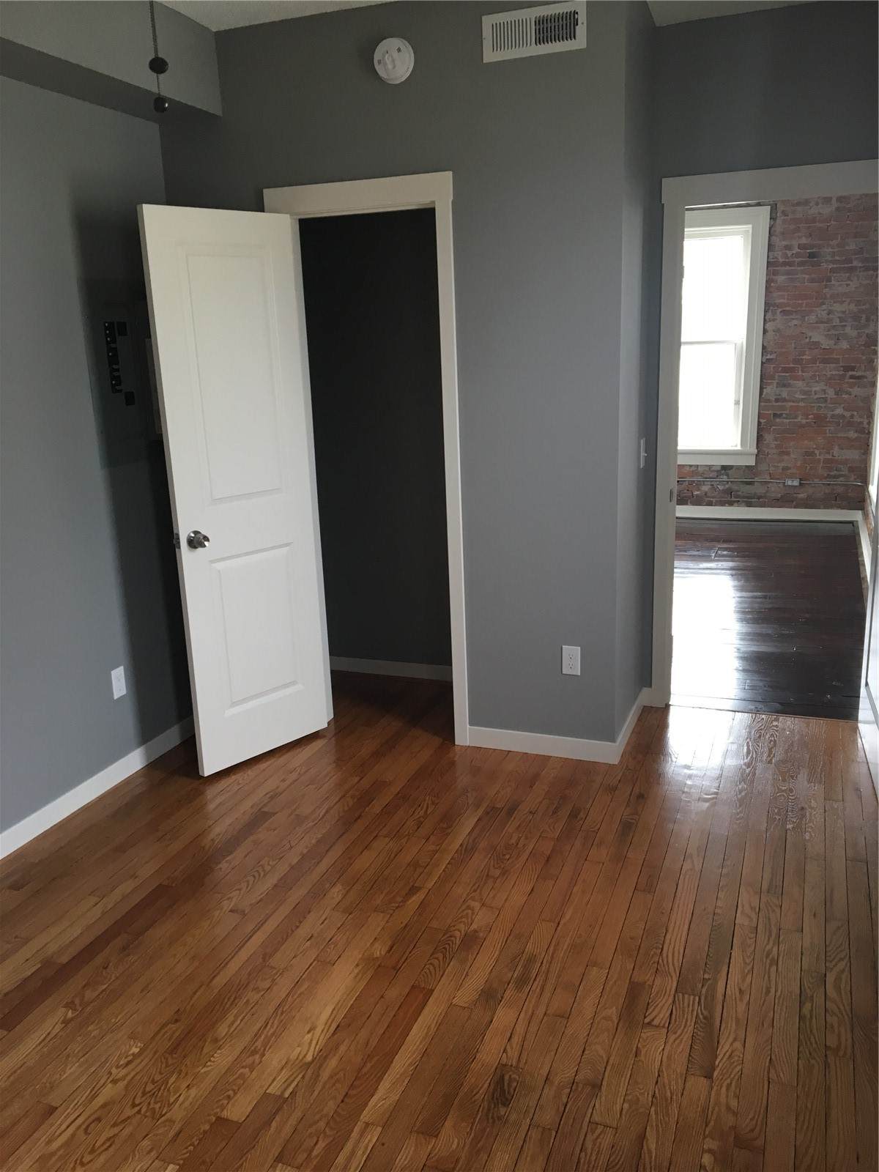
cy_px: 586
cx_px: 440
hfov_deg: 48.2
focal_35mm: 29
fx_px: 982
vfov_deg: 61.7
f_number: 2.2
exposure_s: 1/30
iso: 50
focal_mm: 4.15
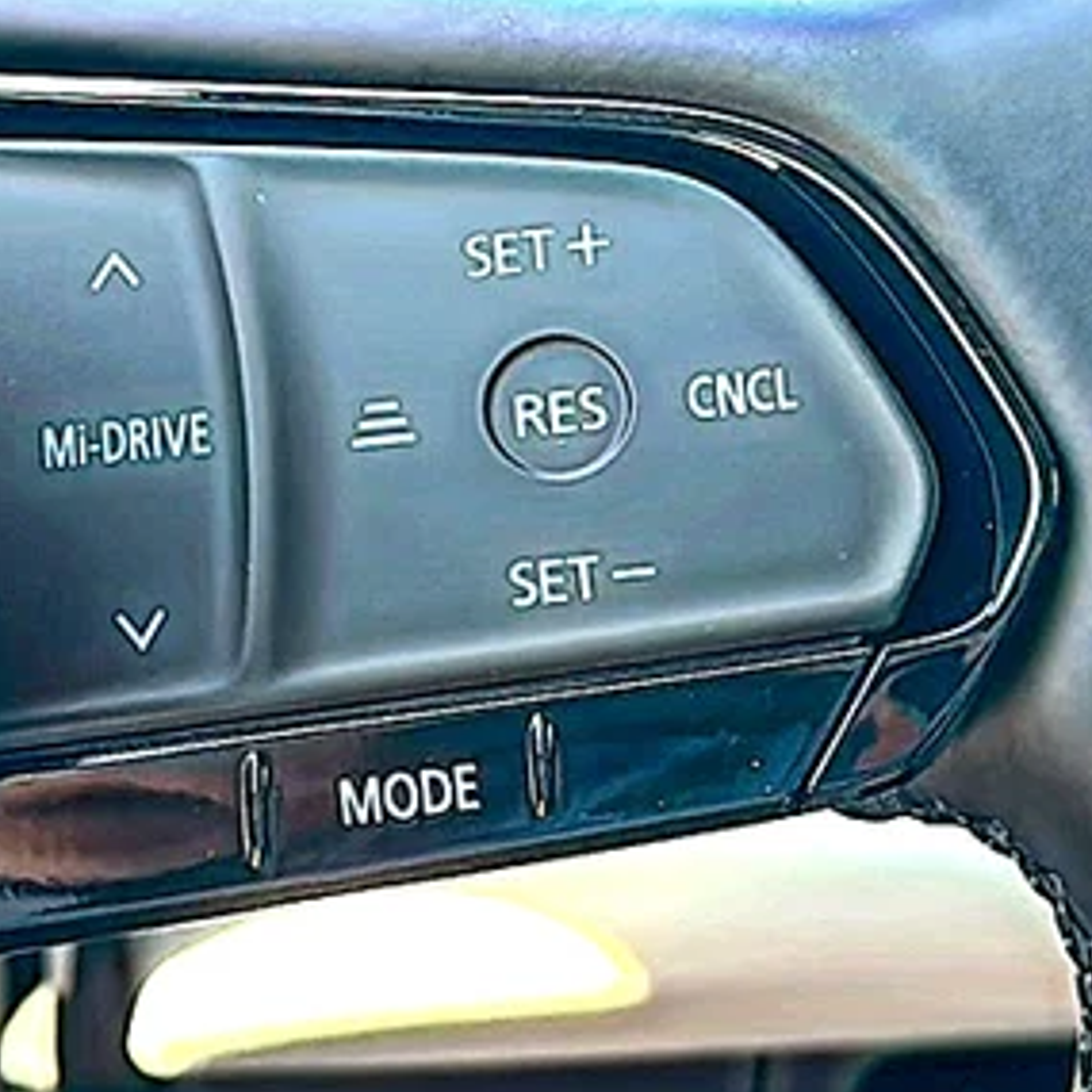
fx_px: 3640
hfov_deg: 17.1
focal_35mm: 102
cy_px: 293
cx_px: 529
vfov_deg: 17.0
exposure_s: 1/171
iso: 100
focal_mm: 6.86
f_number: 1.78
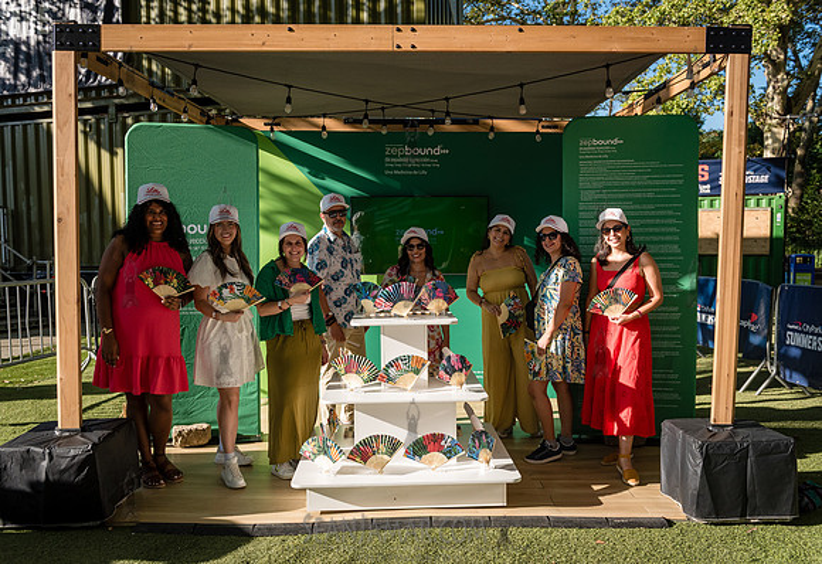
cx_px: 423
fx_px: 731
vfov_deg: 42.2
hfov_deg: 58.7
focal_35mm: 32
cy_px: 282
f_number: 4
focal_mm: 31
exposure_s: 1/1600
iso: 500
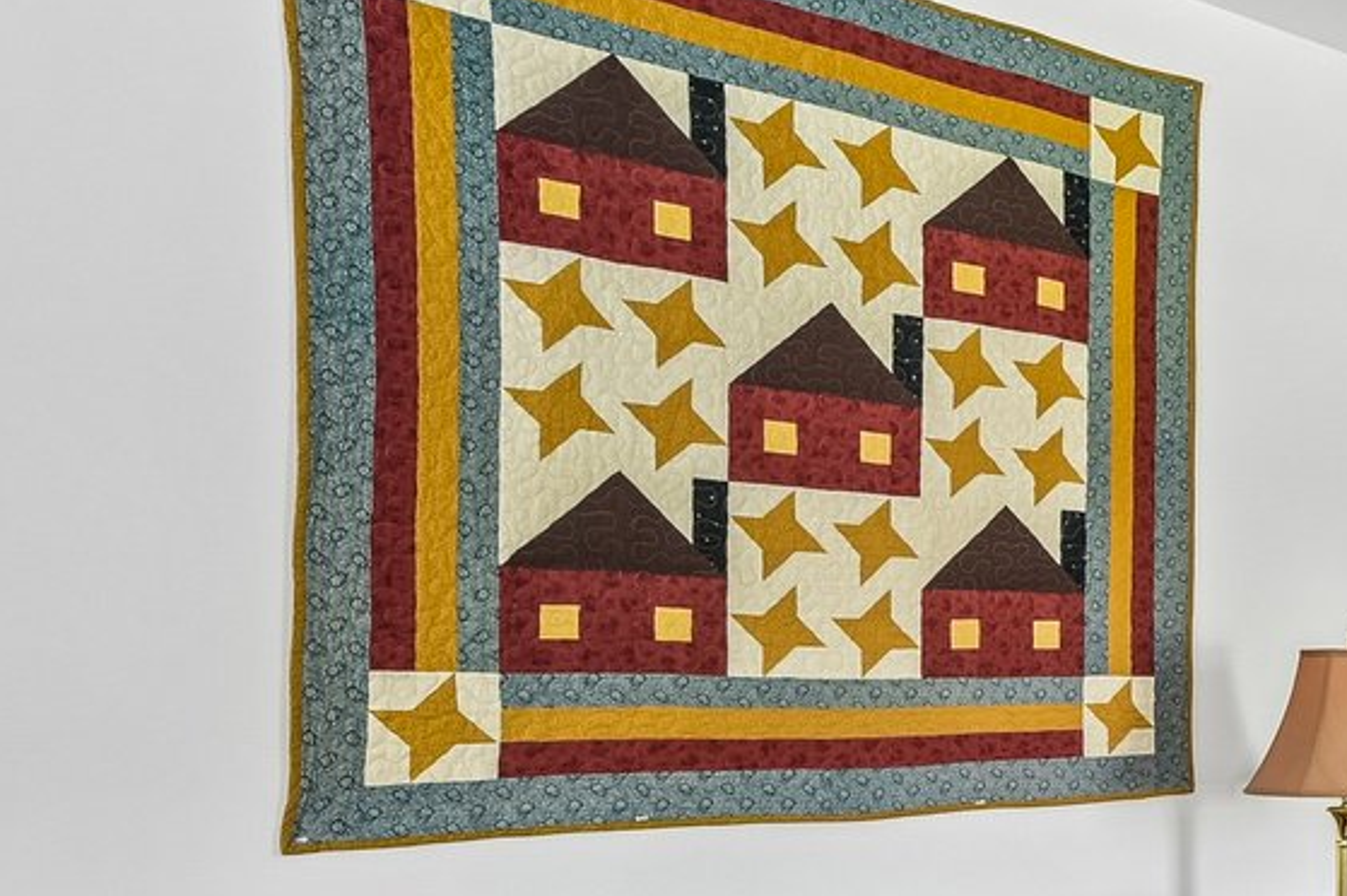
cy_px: 731
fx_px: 2057
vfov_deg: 24.2
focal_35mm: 55
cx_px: 2306
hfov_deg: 23.3
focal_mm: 15
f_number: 8
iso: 400
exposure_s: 1/2.5
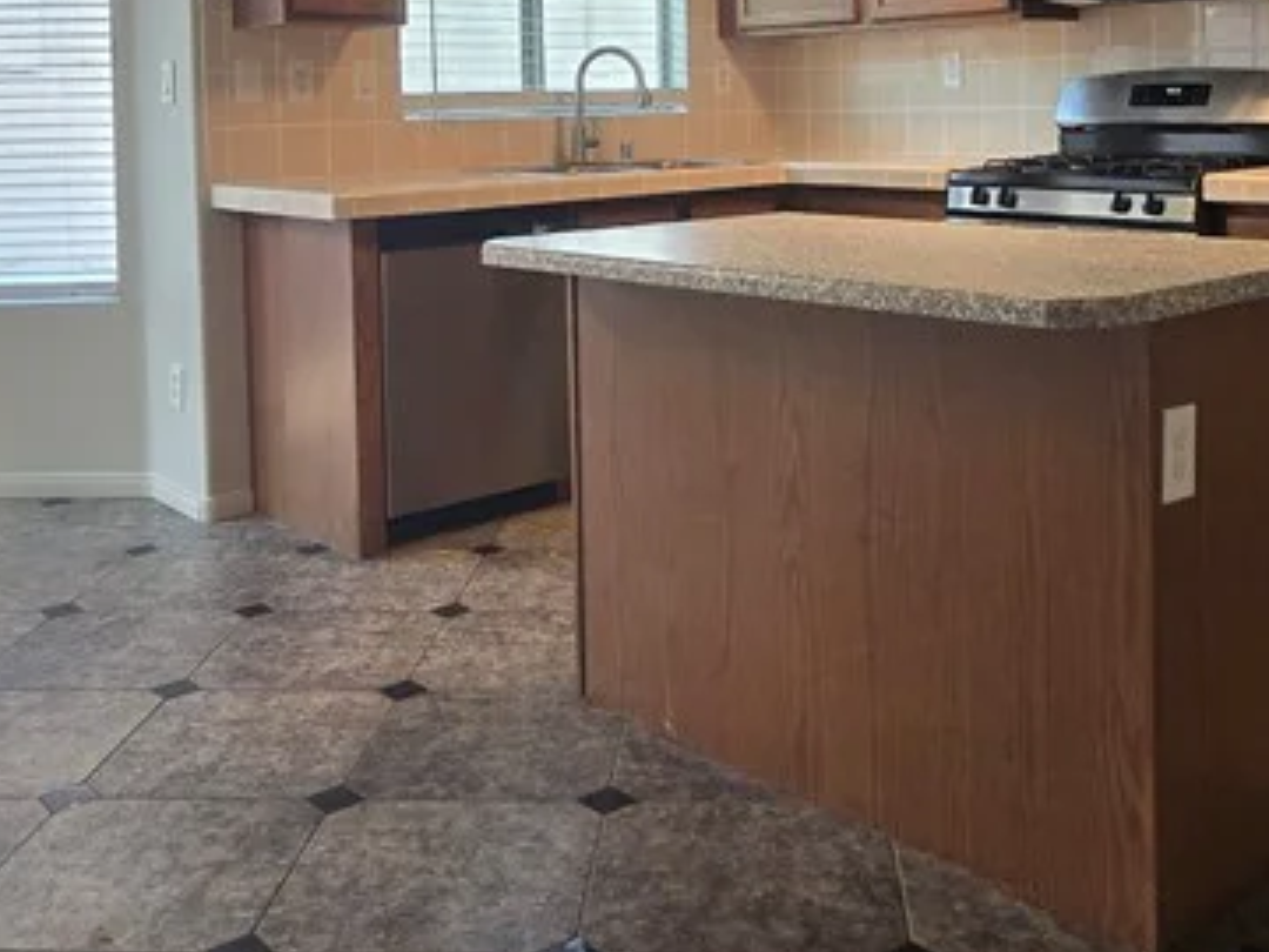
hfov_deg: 50.1
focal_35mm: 37
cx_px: 691
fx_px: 1356
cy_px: 145
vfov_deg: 36.8
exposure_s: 1/60
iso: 64
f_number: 2.2
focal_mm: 2.2
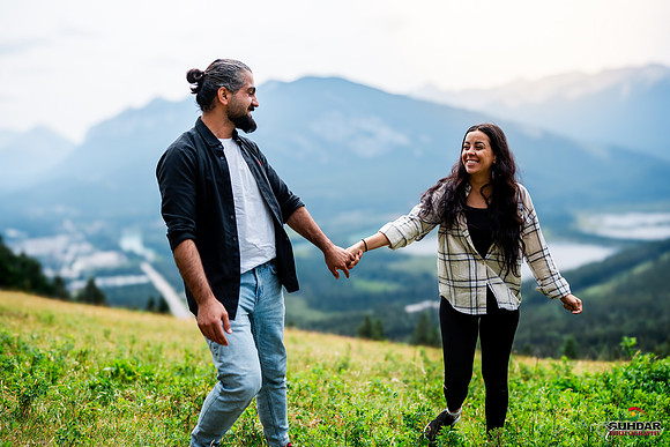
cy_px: 224
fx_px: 652
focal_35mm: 35
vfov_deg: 37.9
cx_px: 335
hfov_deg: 54.4
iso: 200
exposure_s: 1/8000
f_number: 2
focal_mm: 35
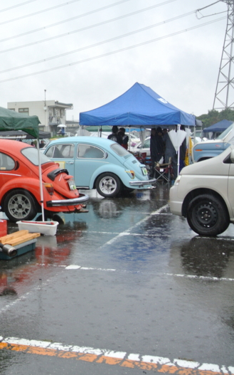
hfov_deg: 19.7
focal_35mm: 62
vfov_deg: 33.0
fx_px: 633
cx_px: -48
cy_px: 185
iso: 200
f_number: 4.2
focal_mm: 15.1
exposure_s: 1/100
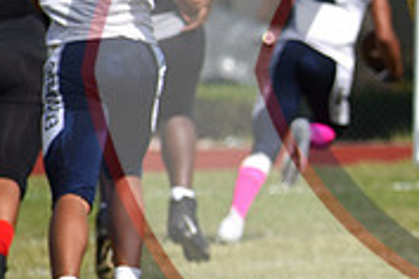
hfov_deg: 1.9
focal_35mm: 1082
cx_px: 578
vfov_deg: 1.3
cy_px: 70
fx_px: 12592
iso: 280
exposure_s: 1/2000
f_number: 5.6
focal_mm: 220
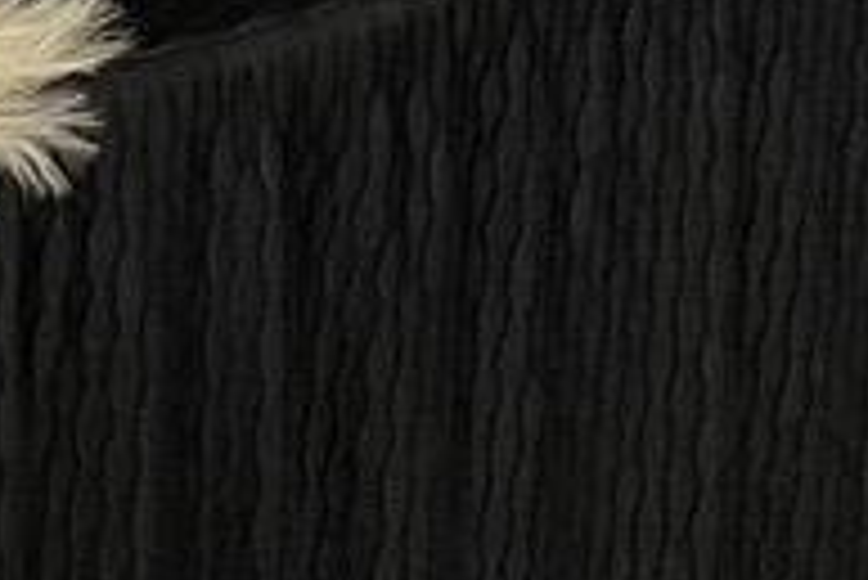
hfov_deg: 12.2
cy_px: -1097
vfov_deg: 7.3
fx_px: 4054
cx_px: 256
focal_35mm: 168
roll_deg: -0.6
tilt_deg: -9.4
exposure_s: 1/30
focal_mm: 4.2
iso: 800
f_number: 1.6
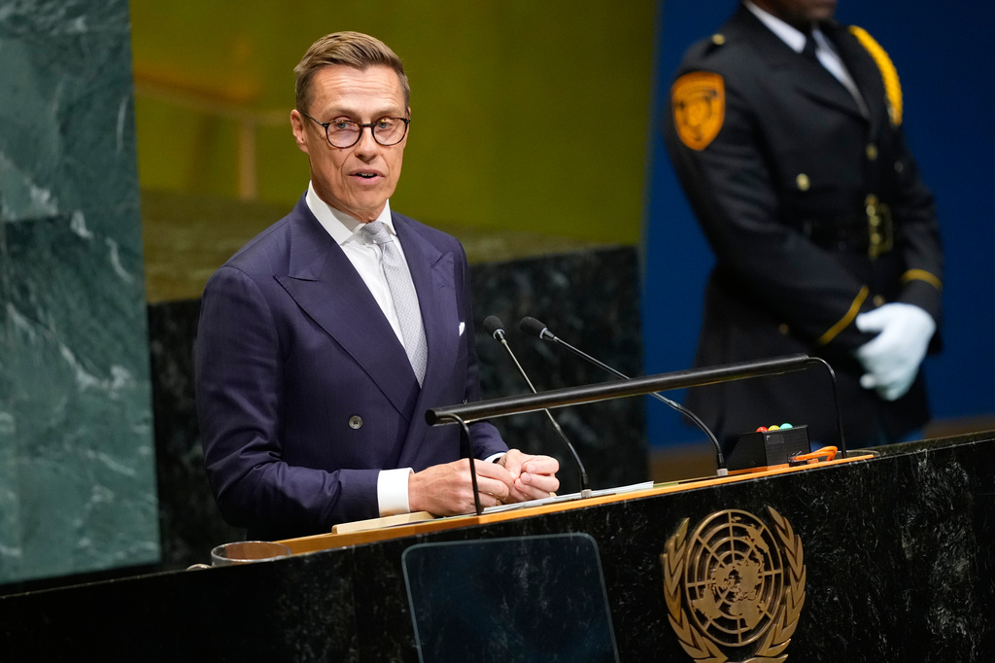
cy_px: 332
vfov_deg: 2.3
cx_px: 498
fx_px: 16577
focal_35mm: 600
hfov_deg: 3.4
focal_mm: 400
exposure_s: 1/320
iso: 3200
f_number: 2.8
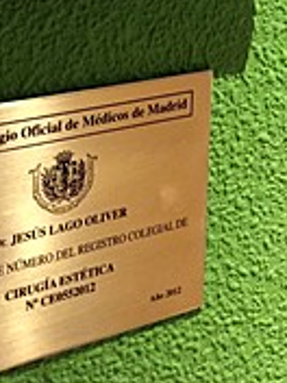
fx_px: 851
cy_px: -73
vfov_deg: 23.3
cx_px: 83
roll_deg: -1.4
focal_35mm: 77
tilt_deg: -7.9
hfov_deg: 19.0
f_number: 2.2
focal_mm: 4.15
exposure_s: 1/33
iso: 250
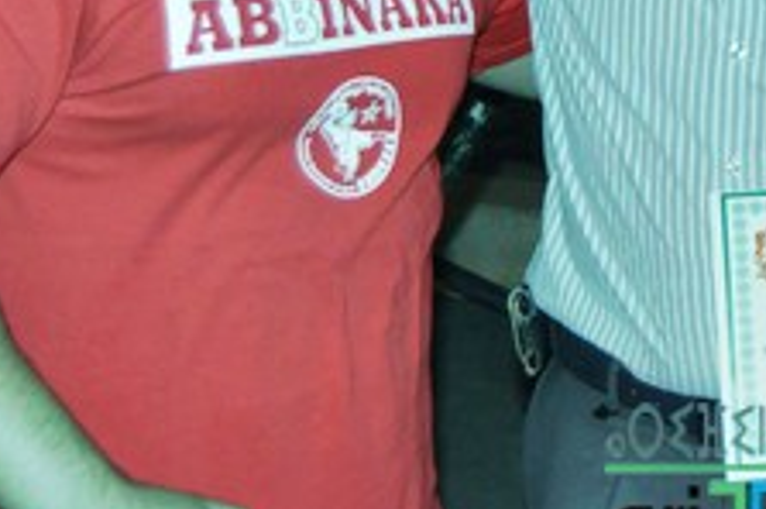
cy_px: -57
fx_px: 2380
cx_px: 824
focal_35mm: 112
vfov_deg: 12.0
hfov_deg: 17.7
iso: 800
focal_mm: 26
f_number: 4
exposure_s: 1/60
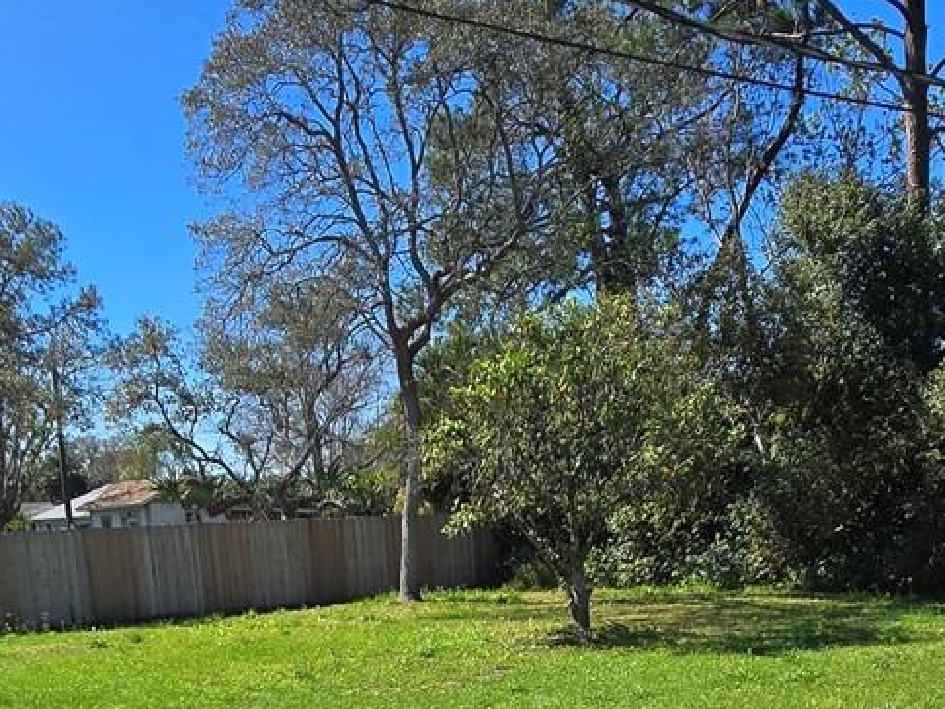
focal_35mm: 43
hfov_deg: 43.7
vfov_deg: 30.5
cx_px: 537
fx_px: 1174
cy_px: 758
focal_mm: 2.2
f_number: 2.2
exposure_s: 1/1804
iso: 50
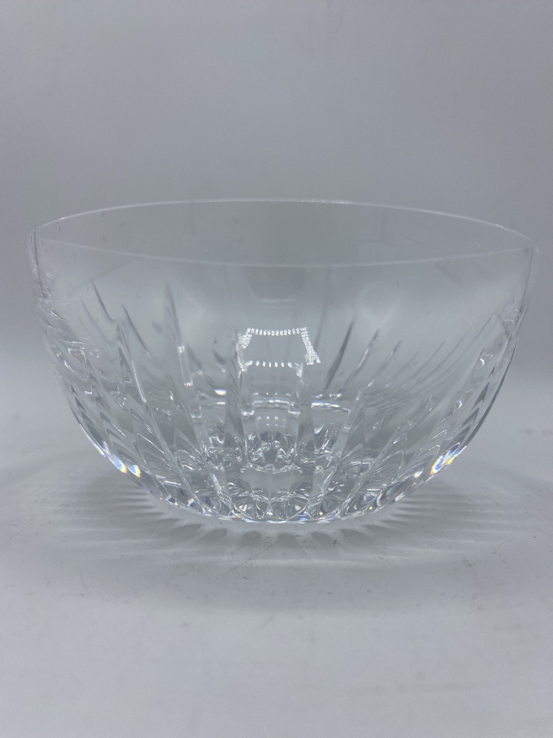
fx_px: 533
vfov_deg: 69.4
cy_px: 369
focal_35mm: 25
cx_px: 276
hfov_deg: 54.9
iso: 32
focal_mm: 4.25
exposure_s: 1/2571
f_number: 1.8
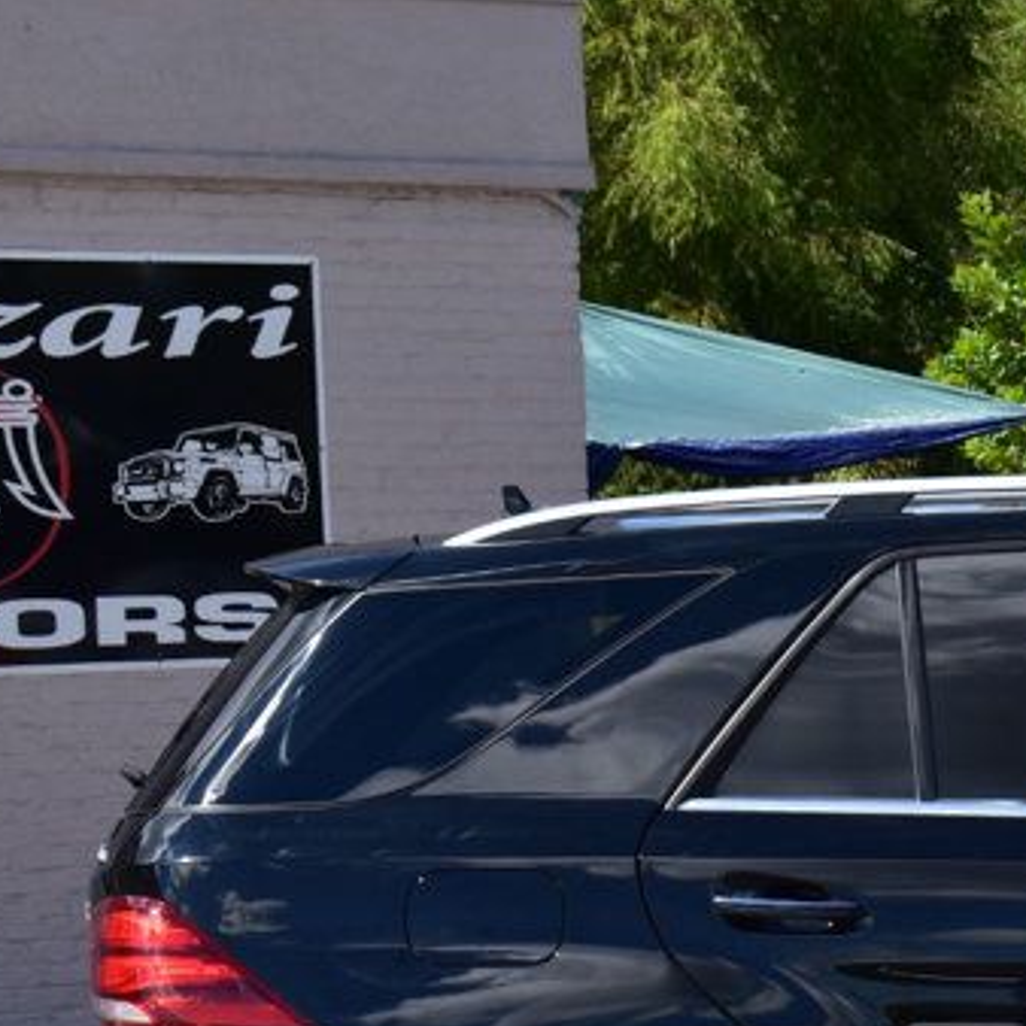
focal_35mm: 162
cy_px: 838
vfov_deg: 10.8
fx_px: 5432
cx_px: 1460
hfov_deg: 10.5
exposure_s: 1/500
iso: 400
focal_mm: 42
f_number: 11
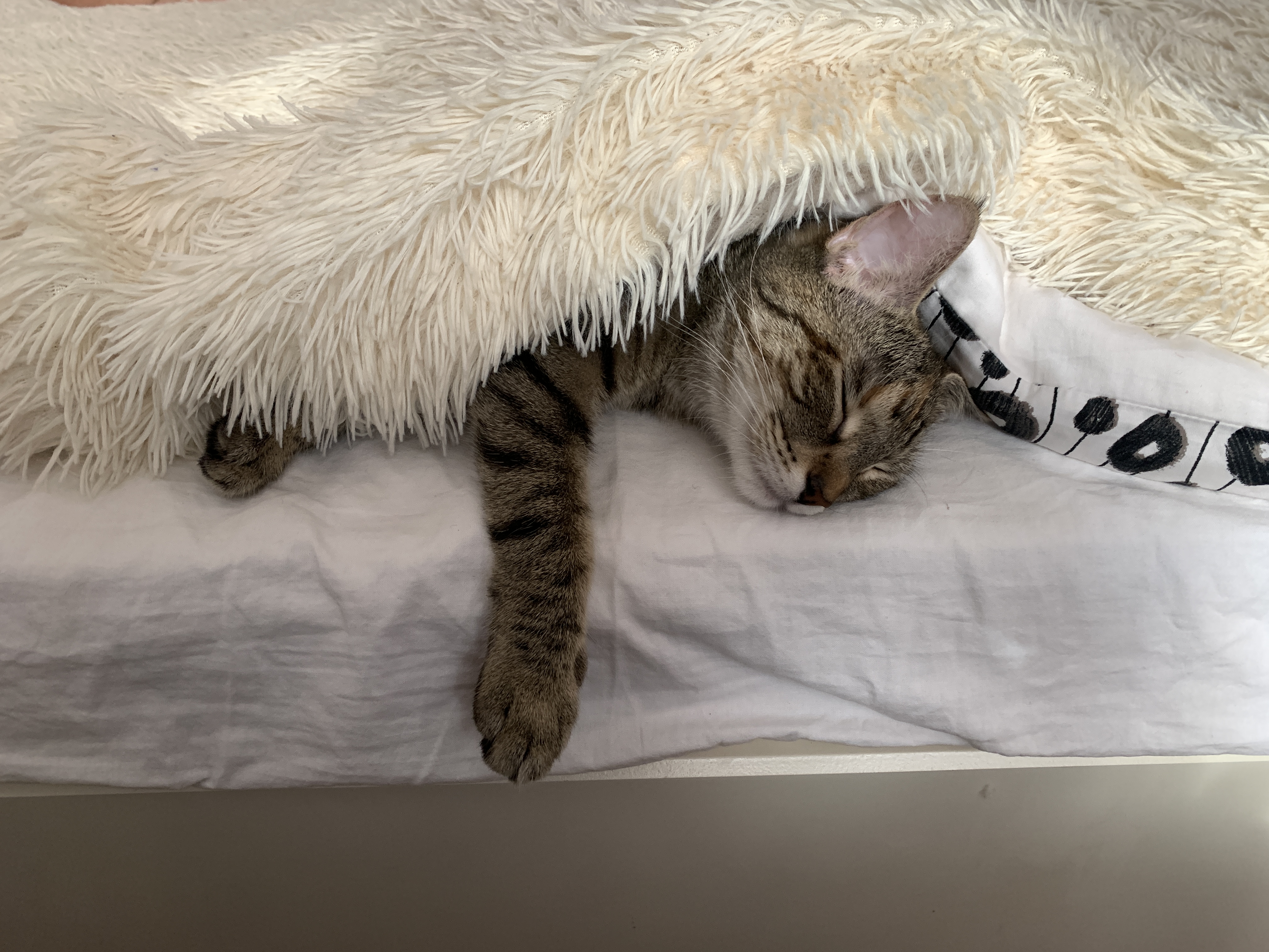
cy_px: 476
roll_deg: -0.3
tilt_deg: -35.3
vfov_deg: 53.1
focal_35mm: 26
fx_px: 953
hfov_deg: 67.3
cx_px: 634
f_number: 1.8
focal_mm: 4.25
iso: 250
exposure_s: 1/60
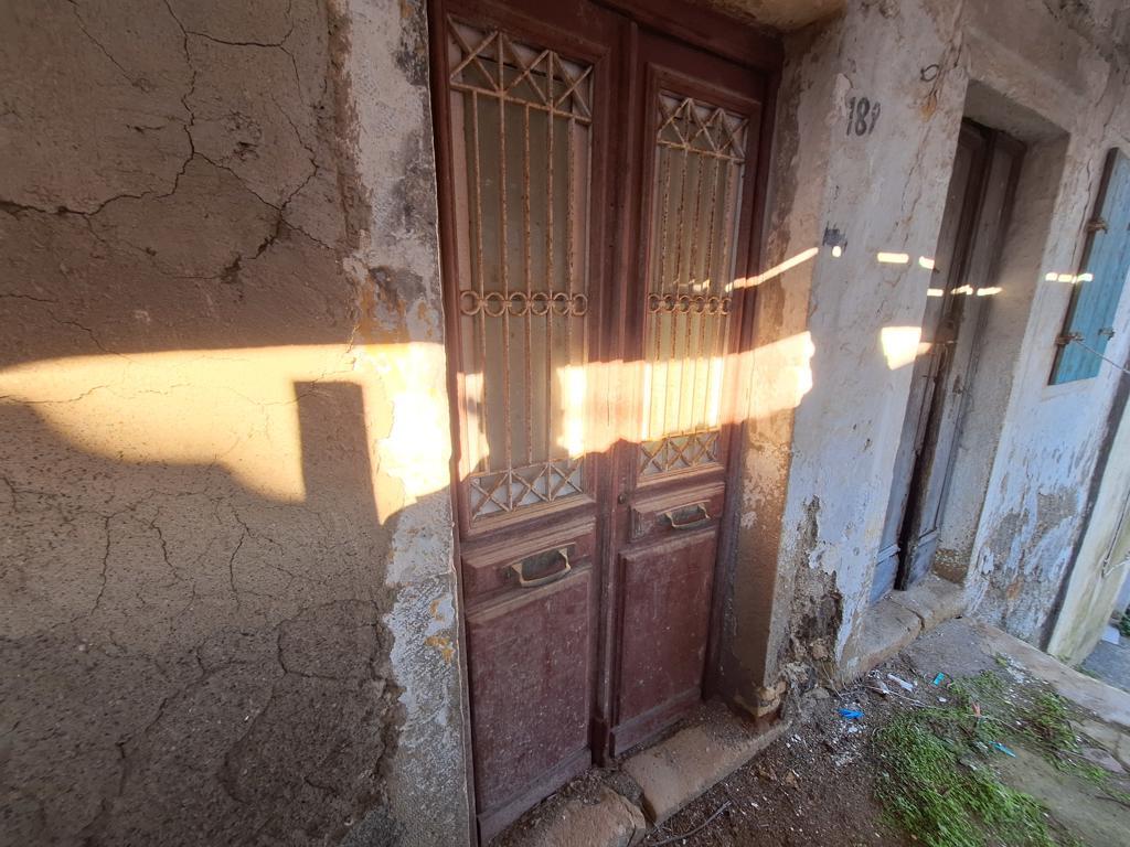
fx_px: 424
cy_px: 424
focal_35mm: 13
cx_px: 565
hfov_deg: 106.2
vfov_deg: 89.9
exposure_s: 1/100
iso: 50
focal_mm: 1.74
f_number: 2.2
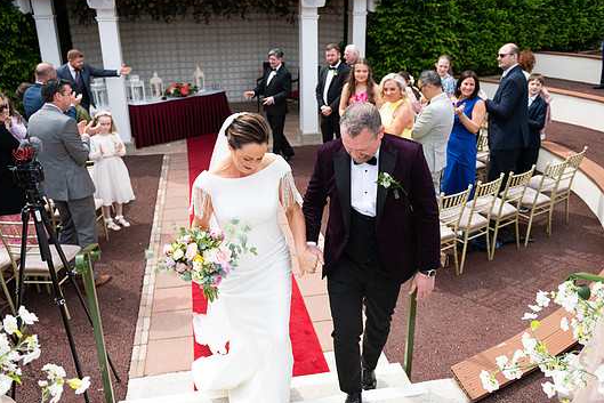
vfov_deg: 38.9
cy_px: 208
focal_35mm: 34
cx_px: 315
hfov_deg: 55.8
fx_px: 571
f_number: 3.5
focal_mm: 31
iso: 250
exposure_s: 1/2000
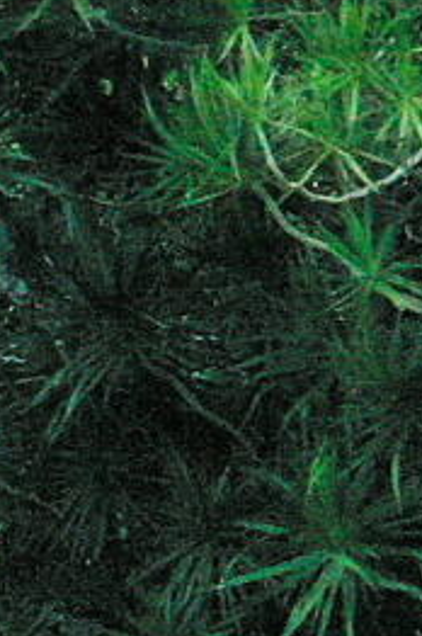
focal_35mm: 321
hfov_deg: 3.6
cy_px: -78
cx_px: 2680
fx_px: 5659
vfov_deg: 6.4
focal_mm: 10.26
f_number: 6.3
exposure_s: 1/500
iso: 100
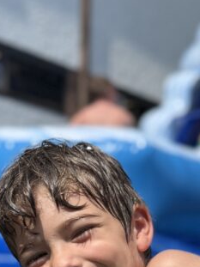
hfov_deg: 18.6
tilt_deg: -6.9
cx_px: 145
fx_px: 609
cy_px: 311
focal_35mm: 79
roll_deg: -1.6
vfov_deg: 22.9
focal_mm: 6.76
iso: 100
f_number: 1.78
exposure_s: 1/5714
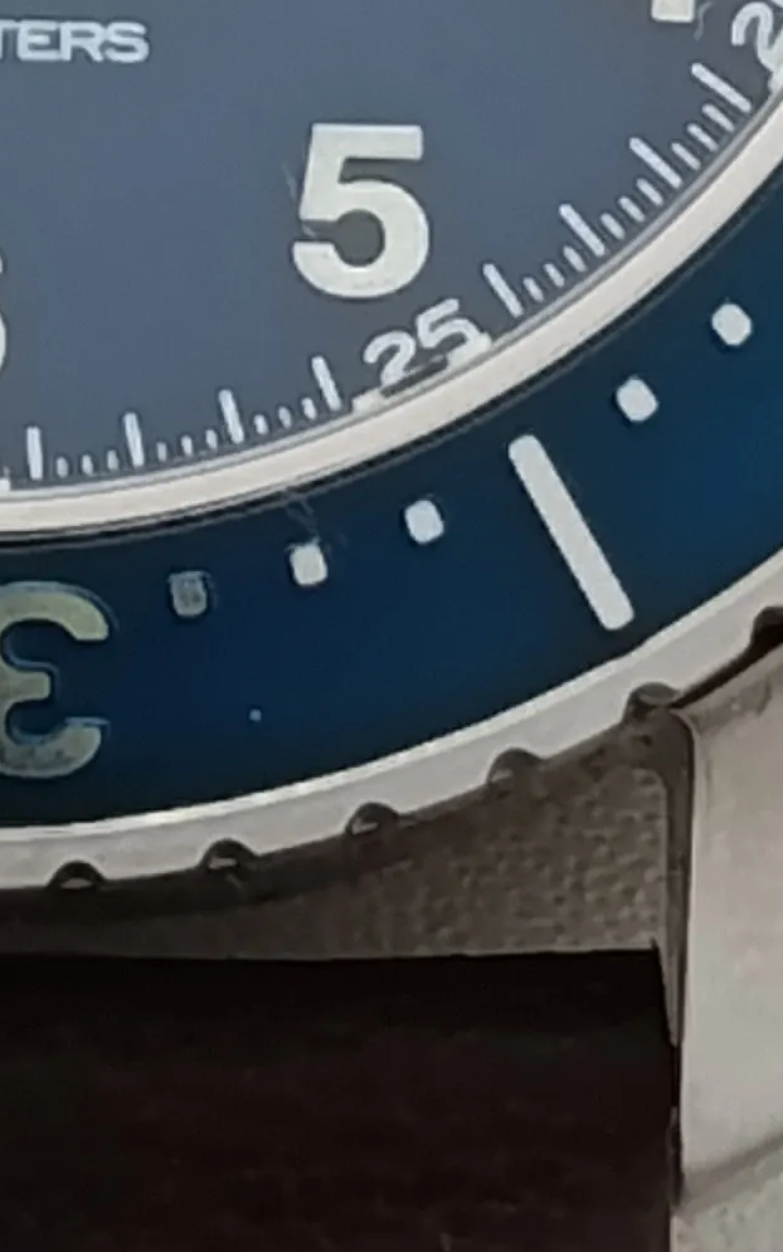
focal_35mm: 294
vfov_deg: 7.0
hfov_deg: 4.5
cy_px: -526
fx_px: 10037
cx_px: -149
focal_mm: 5.24
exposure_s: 1/100
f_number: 1.7
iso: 414
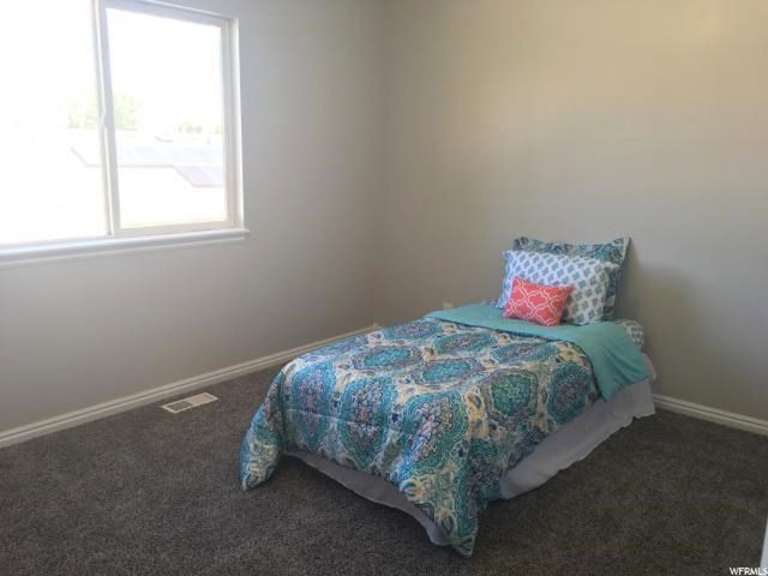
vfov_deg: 48.2
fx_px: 643
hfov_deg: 61.7
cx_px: 384
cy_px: 288
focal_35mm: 29
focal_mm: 4.15
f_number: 2.2
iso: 25
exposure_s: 1/30
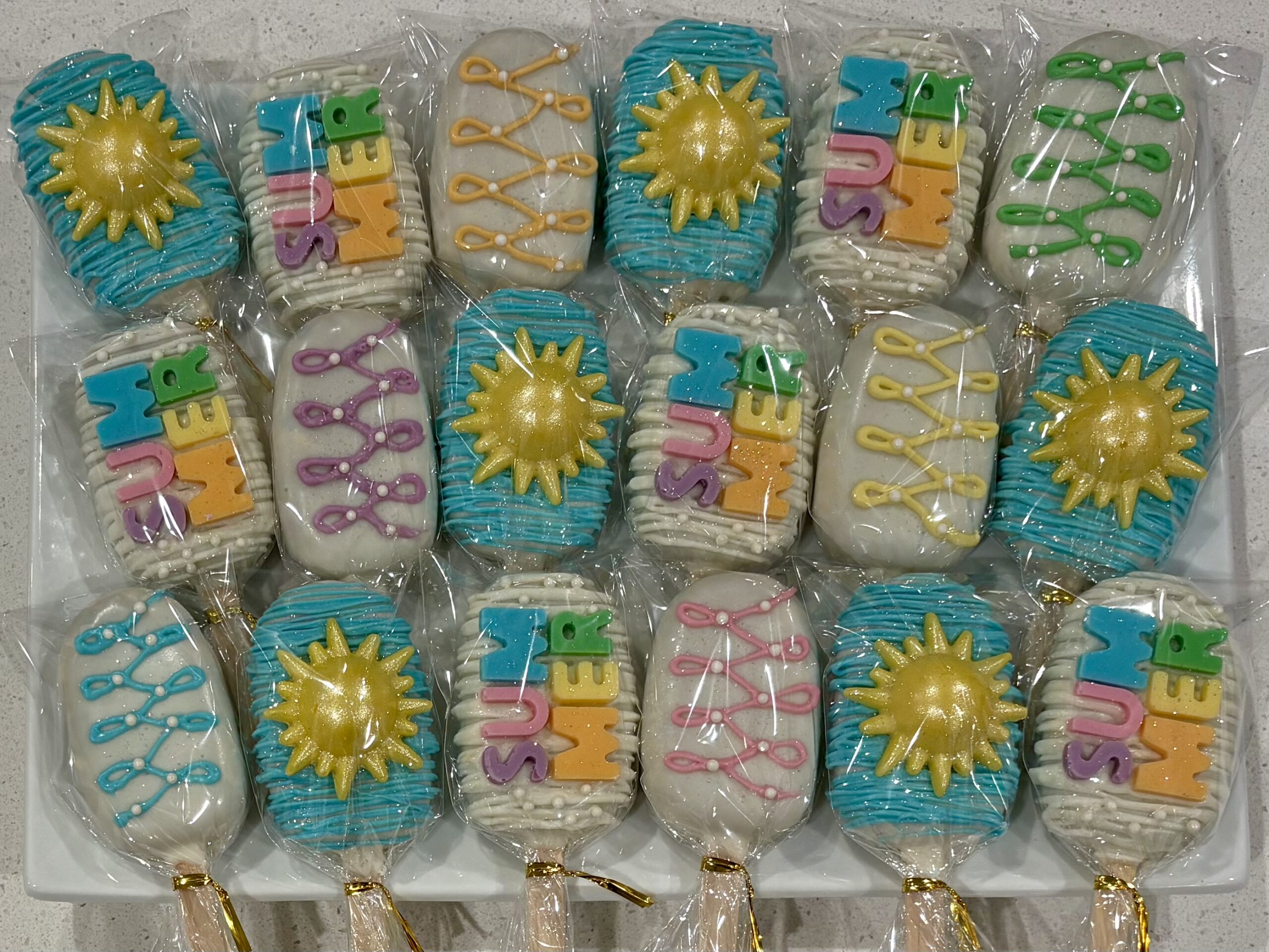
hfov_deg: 67.3
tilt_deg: -83.0
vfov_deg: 53.1
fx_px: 953
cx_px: 634
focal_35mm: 26
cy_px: 476
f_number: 1.6
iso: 80
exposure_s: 1/60
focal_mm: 5.96
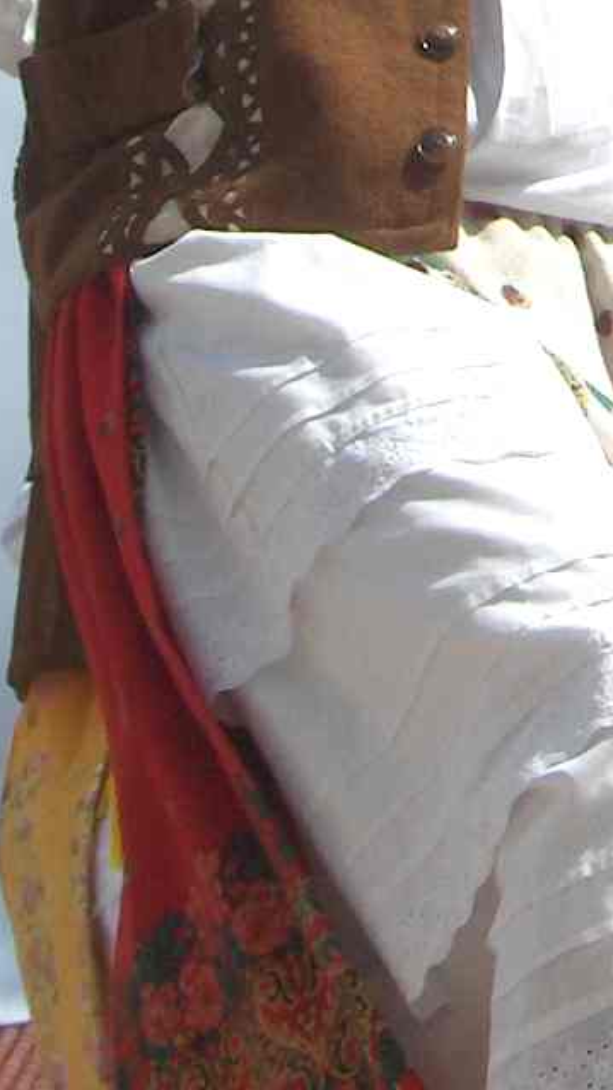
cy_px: -685
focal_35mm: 173
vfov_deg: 11.7
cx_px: 1106
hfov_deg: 6.8
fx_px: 4998
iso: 100
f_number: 4.8
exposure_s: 1/840
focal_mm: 8
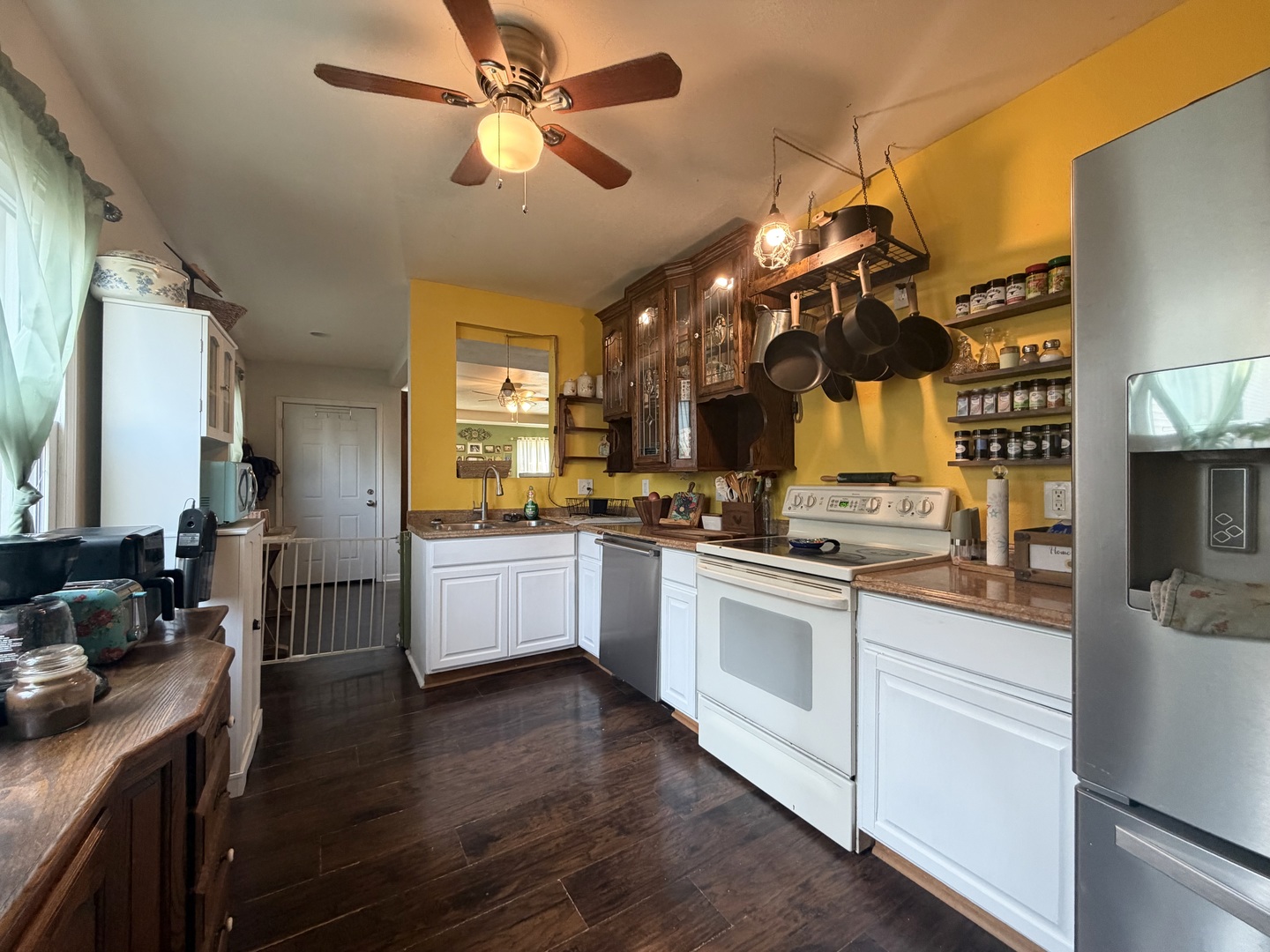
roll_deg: +0.8
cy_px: 476
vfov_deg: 85.7
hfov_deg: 102.1
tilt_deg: +0.5
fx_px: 514
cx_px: 635
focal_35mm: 14
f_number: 2.2
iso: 250
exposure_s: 1/60
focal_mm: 2.22
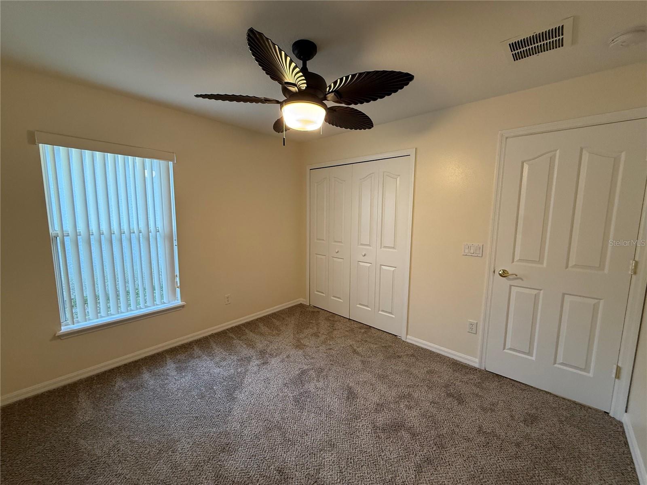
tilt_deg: -7.0
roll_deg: +0.0
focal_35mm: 14
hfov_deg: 102.1
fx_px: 262
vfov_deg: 85.7
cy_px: 242
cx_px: 324
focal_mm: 2.22
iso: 250
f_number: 2.2
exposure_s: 1/60
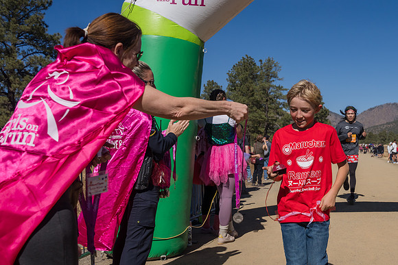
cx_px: 298
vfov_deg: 31.9
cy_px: 127
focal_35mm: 42
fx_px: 464
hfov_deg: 44.9
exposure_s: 1/8000
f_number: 4
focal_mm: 24
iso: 320
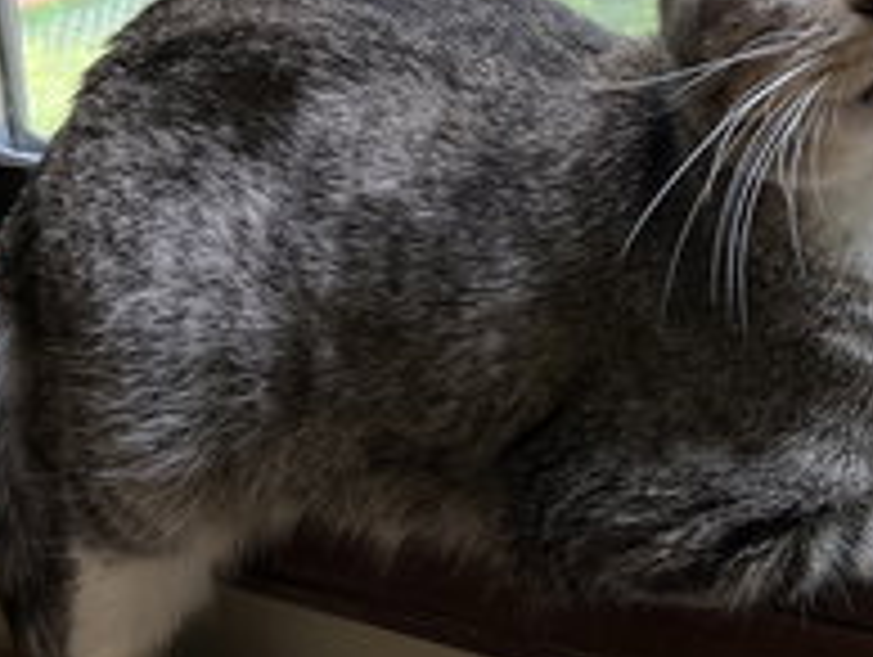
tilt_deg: -16.4
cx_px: 774
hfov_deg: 27.9
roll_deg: +1.9
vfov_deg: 21.7
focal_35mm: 67
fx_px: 1692
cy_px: 124
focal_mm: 5.1
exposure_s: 1/121
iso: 80
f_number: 1.6
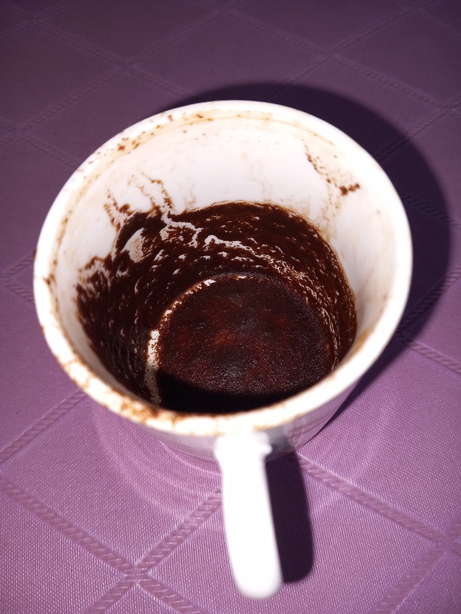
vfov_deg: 65.3
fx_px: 479
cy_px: 307
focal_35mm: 27
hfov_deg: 51.4
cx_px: 230
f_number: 1.8
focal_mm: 4
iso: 40
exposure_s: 1/100
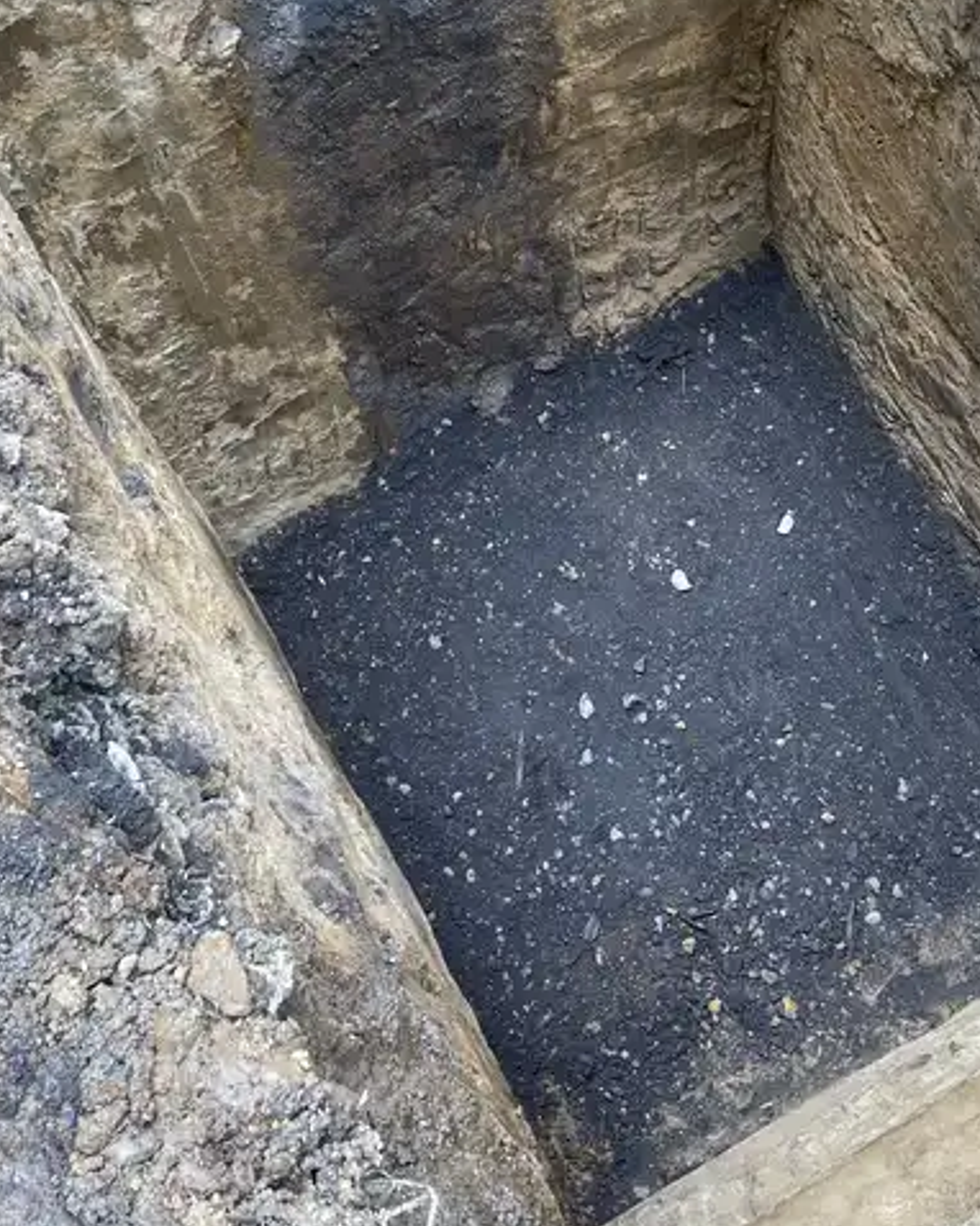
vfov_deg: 37.5
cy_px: 374
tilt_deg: -62.1
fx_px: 1778
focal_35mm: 49
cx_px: 657
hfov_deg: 30.6
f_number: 1.6
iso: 40
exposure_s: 1/121
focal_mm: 5.1
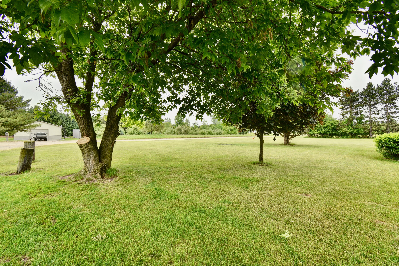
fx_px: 166
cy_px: 133
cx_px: 200
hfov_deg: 100.4
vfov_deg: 77.3
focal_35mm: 15
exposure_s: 1/160
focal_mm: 10
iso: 200
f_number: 7.1
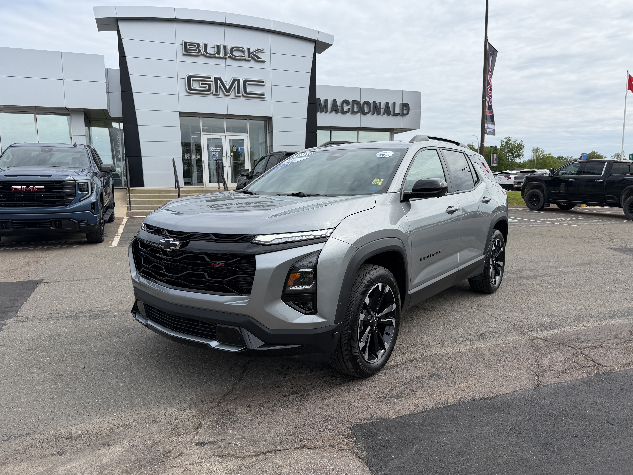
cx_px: 316
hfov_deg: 71.6
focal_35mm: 24
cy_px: 238
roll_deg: +0.7
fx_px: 439
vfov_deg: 56.8
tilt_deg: -6.5
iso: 80
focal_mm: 6.76
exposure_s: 1/3953
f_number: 1.78
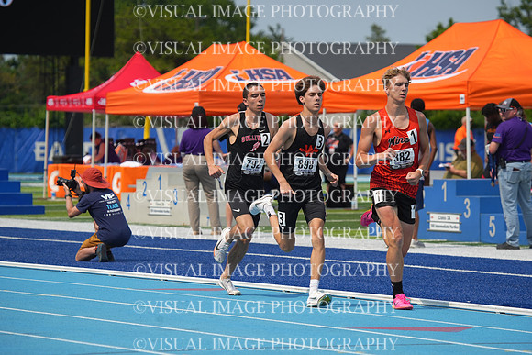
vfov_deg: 6.2
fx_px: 3252
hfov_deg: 9.4
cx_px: 266
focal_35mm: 220
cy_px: 178
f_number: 5.6
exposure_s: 1/2500
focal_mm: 220
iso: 400
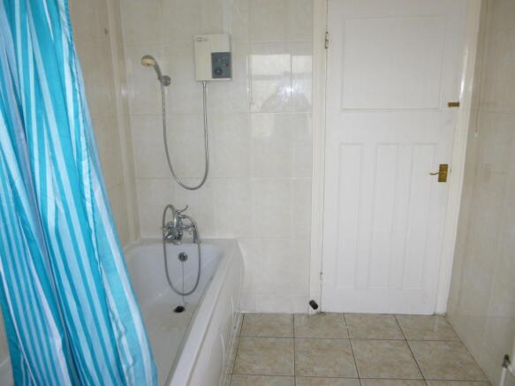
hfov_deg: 69.4
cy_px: 193
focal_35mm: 25
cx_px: 258
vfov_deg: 54.9
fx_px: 372
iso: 125
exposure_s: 1/60
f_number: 3.1
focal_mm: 4.5
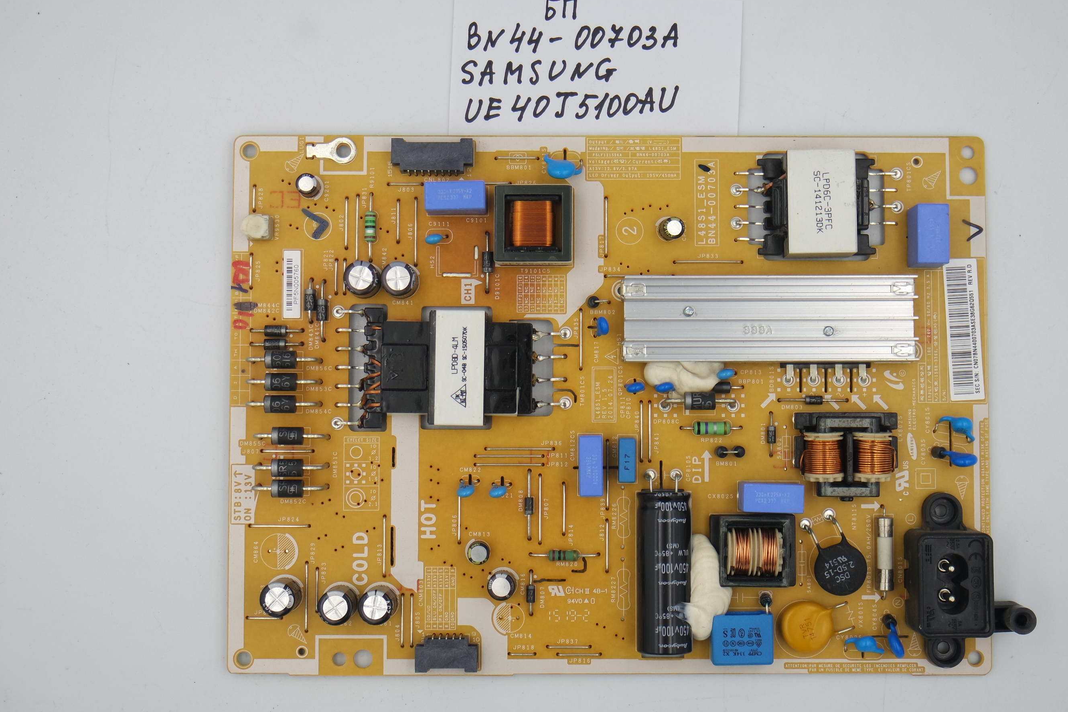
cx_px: 594
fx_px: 1691
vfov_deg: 23.8
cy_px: 334
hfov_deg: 35.0
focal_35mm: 57
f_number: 5
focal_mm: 19
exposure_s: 1/125
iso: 160
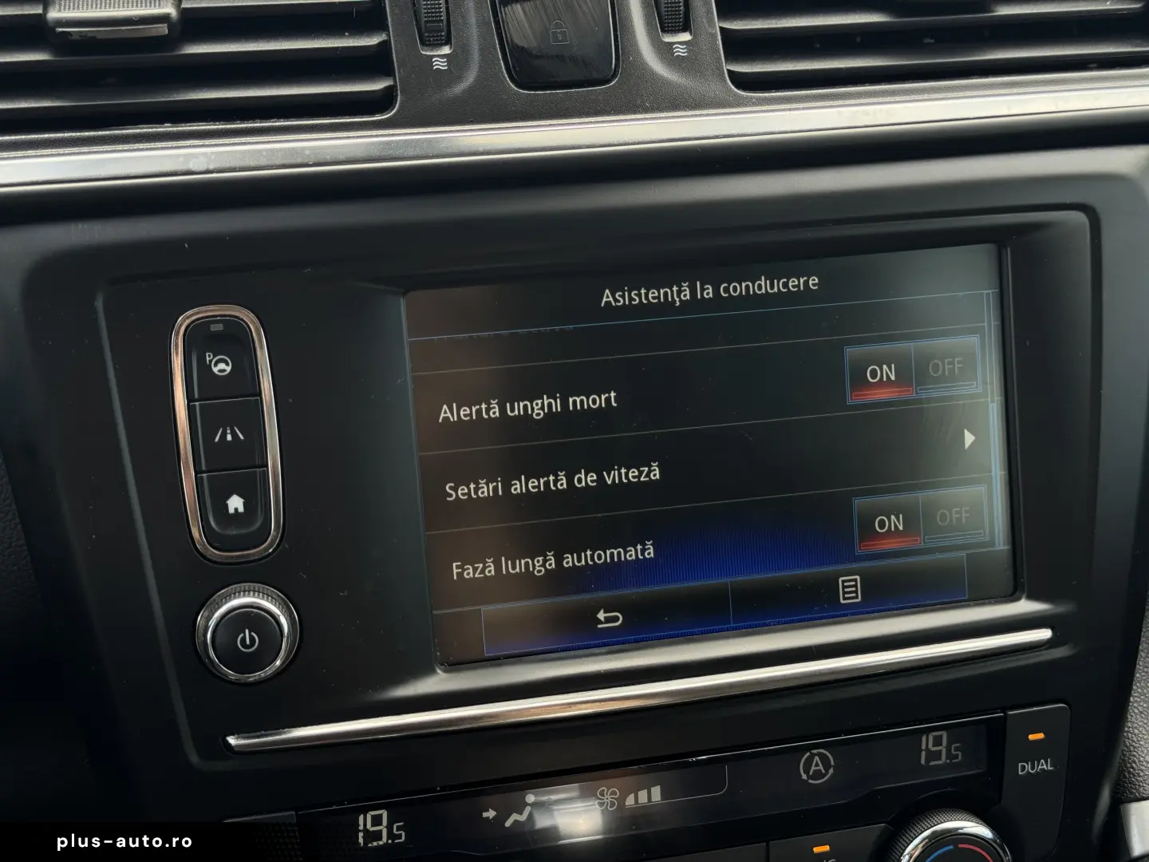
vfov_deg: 30.3
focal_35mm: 48
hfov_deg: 39.7
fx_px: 1593
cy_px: 431
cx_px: 574
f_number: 1.78
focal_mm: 6.76
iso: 64
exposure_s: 1/215
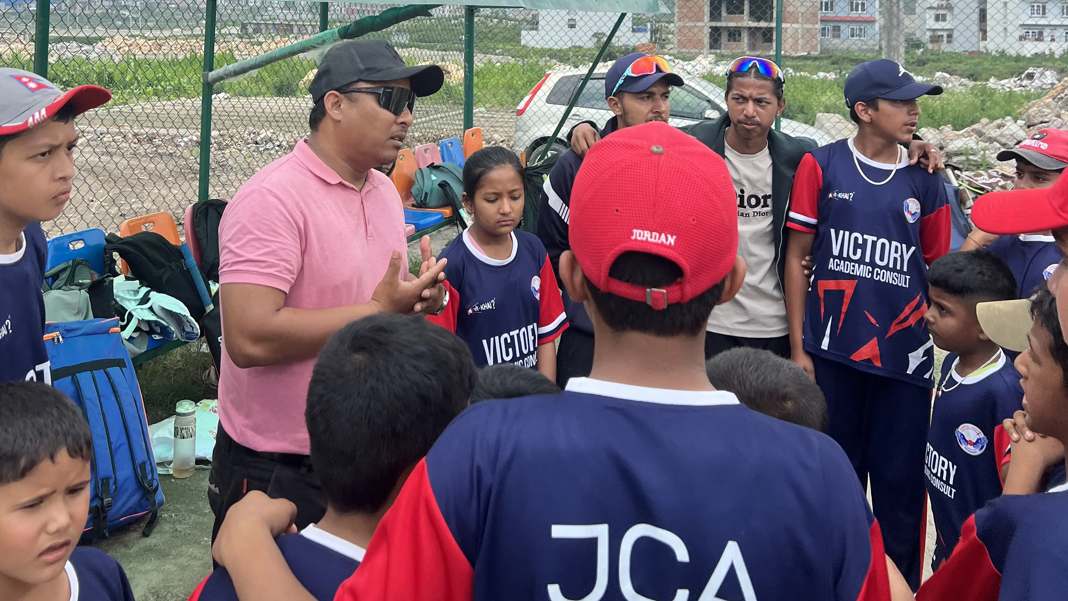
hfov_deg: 52.8
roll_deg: -1.3
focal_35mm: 38
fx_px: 1076
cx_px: 532
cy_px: -2
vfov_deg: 29.2
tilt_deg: +3.3
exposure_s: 1/2457
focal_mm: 5.7
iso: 50
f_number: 1.5
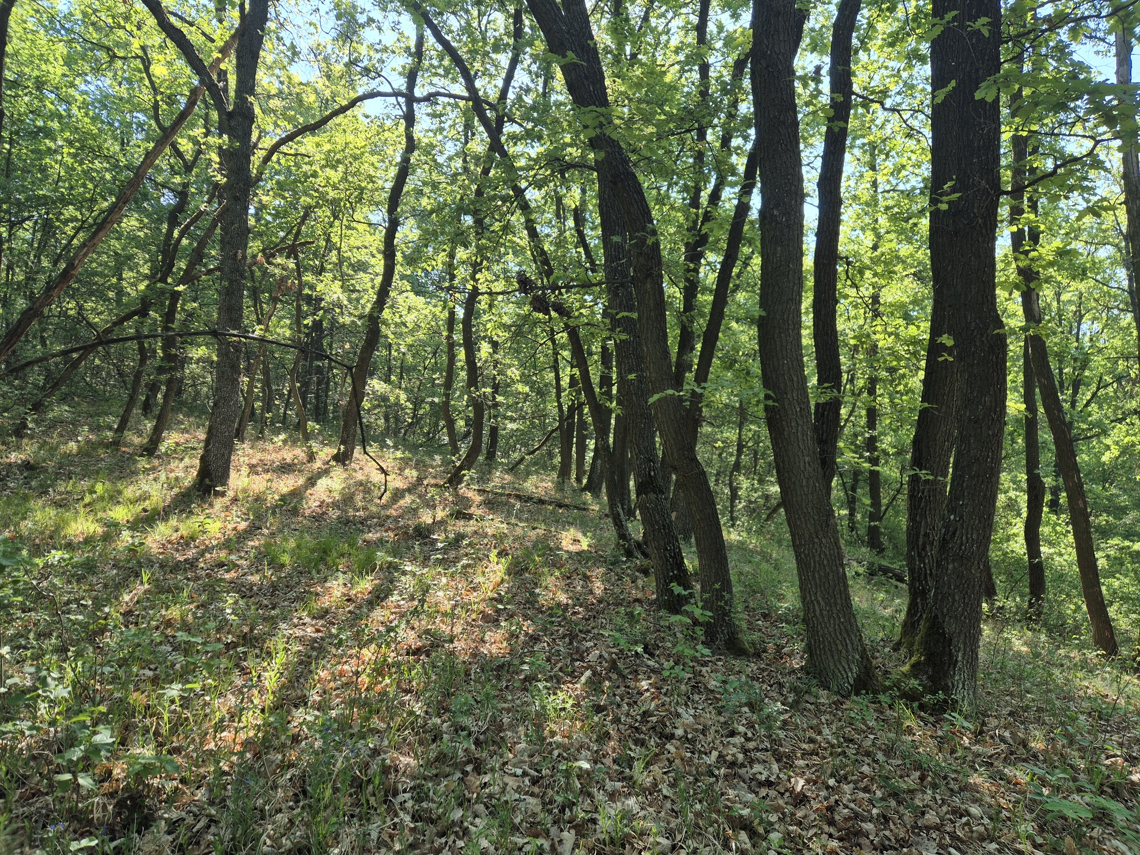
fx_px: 757
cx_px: 570
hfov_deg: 73.9
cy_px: 428
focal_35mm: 23
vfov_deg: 58.9
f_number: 1.8
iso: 25
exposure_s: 1/315
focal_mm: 5.4
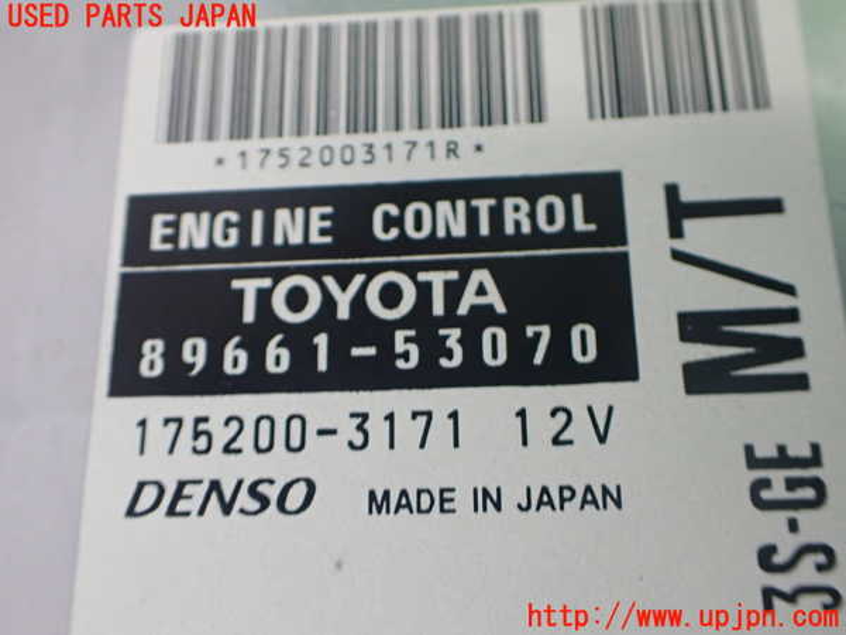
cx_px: 423
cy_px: 318
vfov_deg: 46.8
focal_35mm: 30
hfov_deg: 60.0
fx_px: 733
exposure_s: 1/125
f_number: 2.3
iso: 400
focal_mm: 5.4
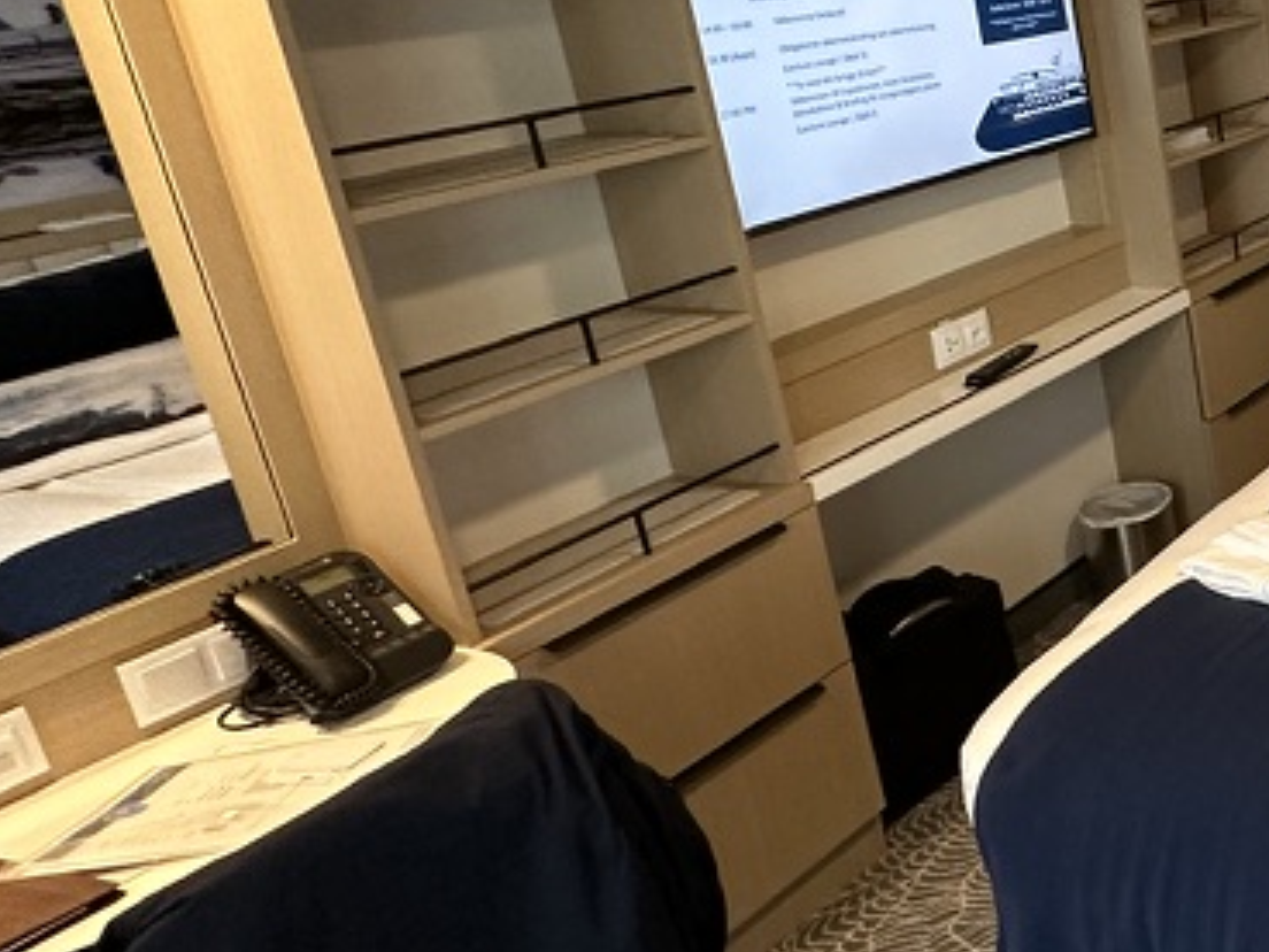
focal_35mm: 39
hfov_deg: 34.3
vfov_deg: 36.2
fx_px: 1430
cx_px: 1645
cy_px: 269
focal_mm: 2.22
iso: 250
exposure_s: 1/100
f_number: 2.2
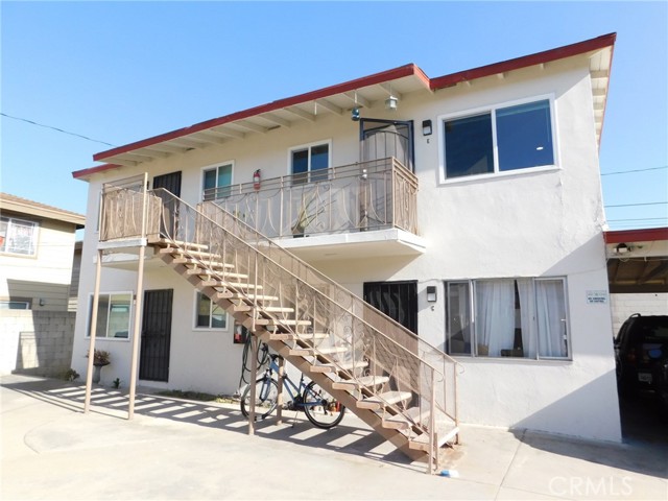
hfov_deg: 73.9
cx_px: 334
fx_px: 444
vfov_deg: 58.9
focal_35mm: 23
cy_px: 250
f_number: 3
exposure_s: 1/800
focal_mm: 4
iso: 125
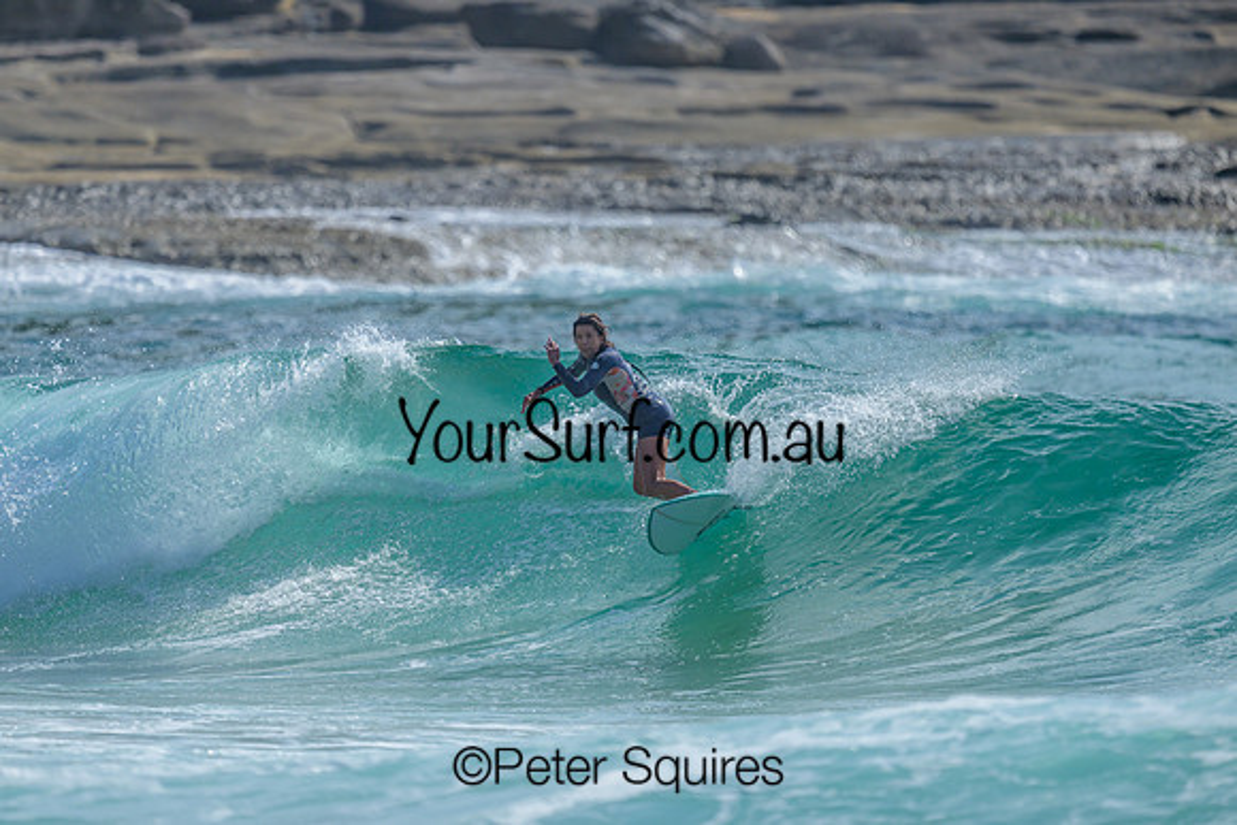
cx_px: 618
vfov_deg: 1.7
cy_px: 412
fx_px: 27494
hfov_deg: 2.6
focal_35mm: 800
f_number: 6.3
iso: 200
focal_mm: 800
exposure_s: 1/2000
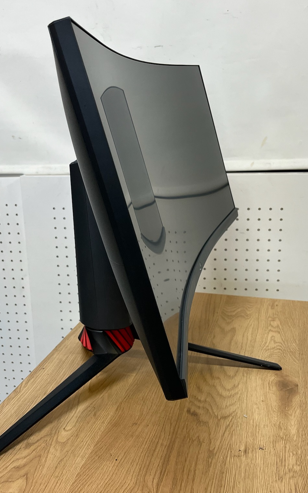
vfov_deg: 52.8
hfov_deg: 34.4
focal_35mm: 37
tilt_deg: -16.2
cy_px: 246
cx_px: 140
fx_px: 497
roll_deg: +1.5
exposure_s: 1/100
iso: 125
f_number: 1.6
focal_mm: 5.1
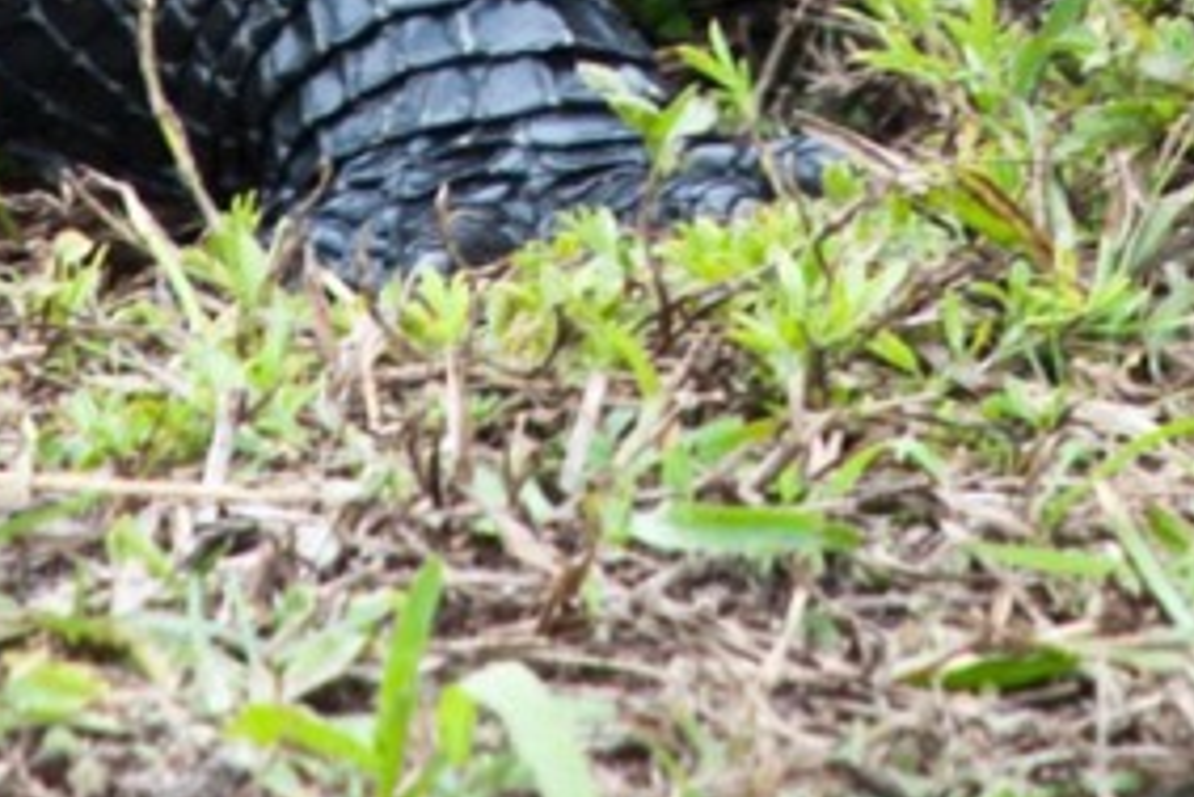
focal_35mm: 1147
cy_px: -1373
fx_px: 38054
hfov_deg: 1.8
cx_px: 688
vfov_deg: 1.2
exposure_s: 1/60
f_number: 5.6
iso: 100
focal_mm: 135
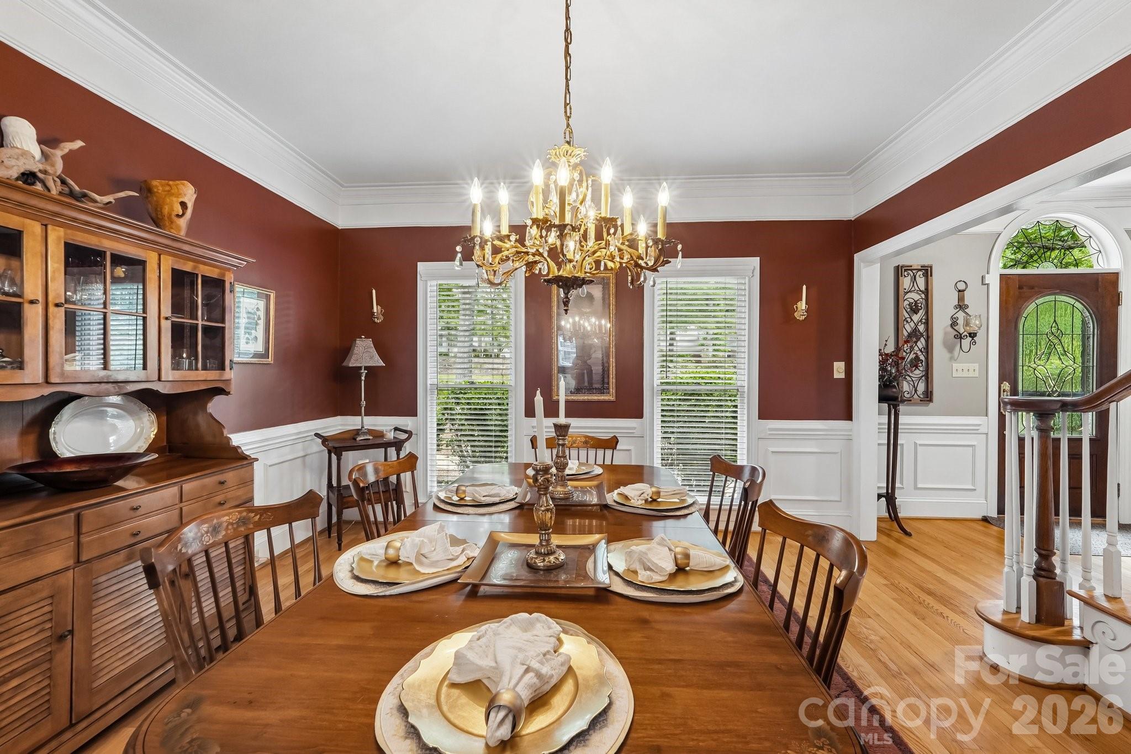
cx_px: 566
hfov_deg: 100.4
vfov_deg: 77.3
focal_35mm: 15
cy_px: 377
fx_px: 471
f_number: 8
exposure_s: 1/6
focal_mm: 10
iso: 400
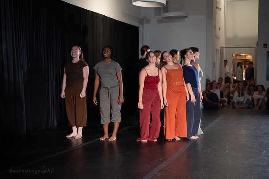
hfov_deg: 39.3
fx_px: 377
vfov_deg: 26.8
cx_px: 142
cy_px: 88
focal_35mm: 50
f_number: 3.5
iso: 6400
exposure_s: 1/400
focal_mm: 45
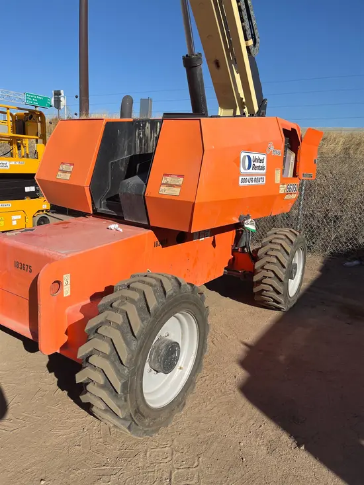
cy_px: 242
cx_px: 182
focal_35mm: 26
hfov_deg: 53.1
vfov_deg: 67.3
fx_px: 364
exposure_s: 1/4854
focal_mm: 5.1
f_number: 1.6
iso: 50
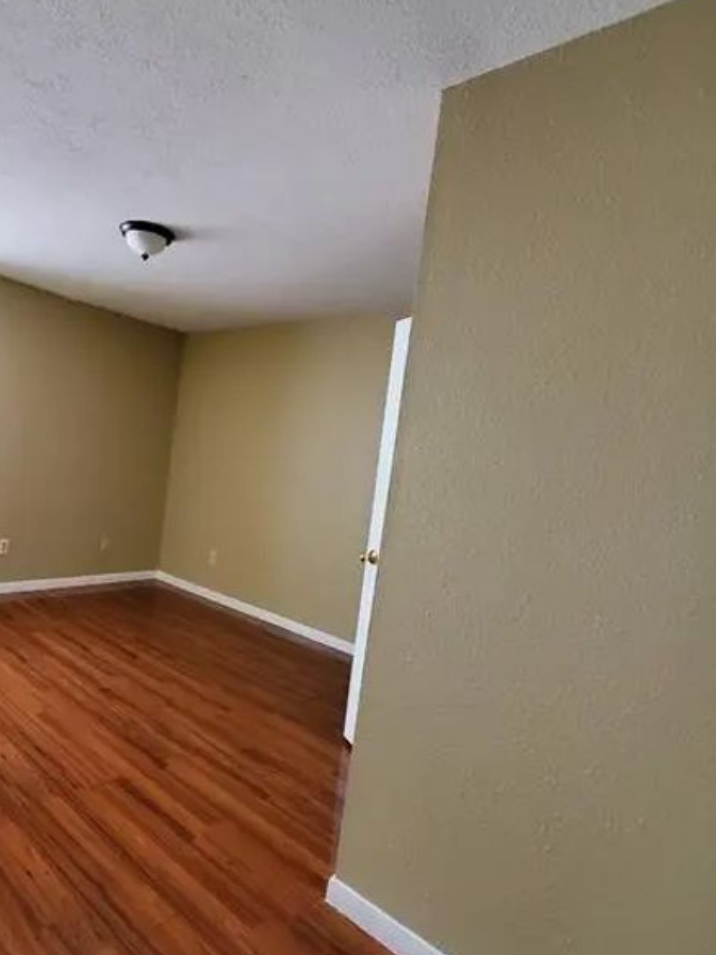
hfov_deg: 67.3
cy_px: 498
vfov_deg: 84.6
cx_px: 255
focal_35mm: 19
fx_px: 524
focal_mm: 1.8
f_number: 2.2
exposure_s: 1/29
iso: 640
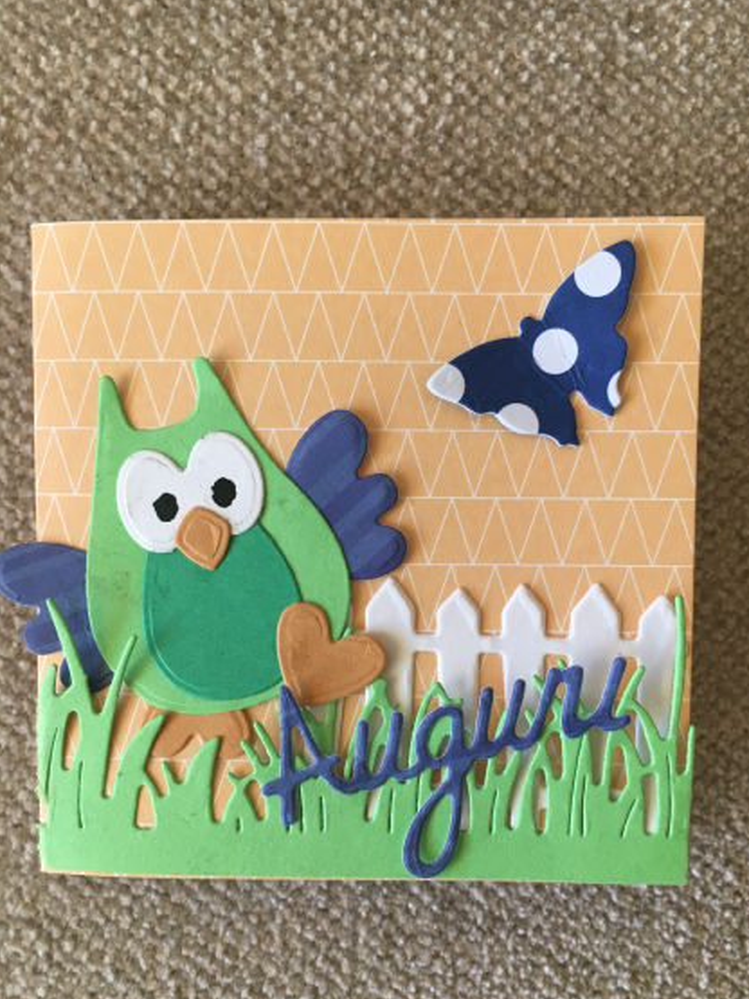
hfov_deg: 42.9
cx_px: 366
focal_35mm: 33
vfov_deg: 55.3
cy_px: 546
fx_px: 952
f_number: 2.2
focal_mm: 4.15
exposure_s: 1/33
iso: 80
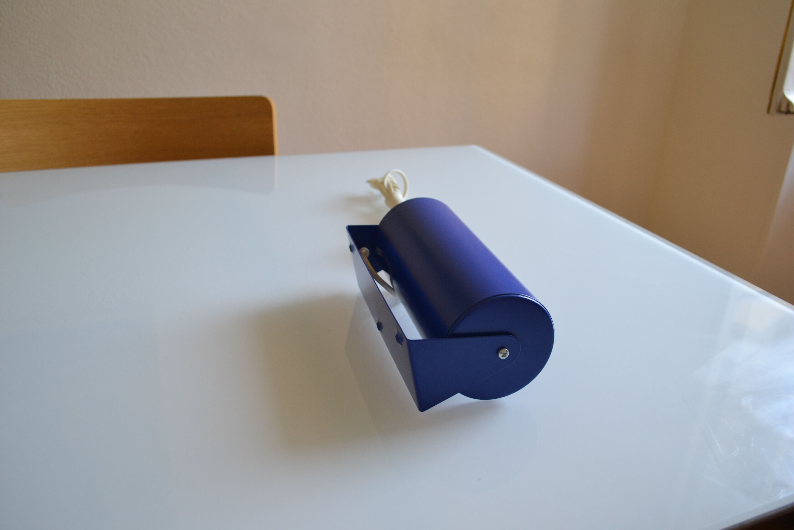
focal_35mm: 30
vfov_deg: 43.6
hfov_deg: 61.9
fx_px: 662
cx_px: 397
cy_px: 265
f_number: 4.5
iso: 400
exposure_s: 1/80
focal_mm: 20
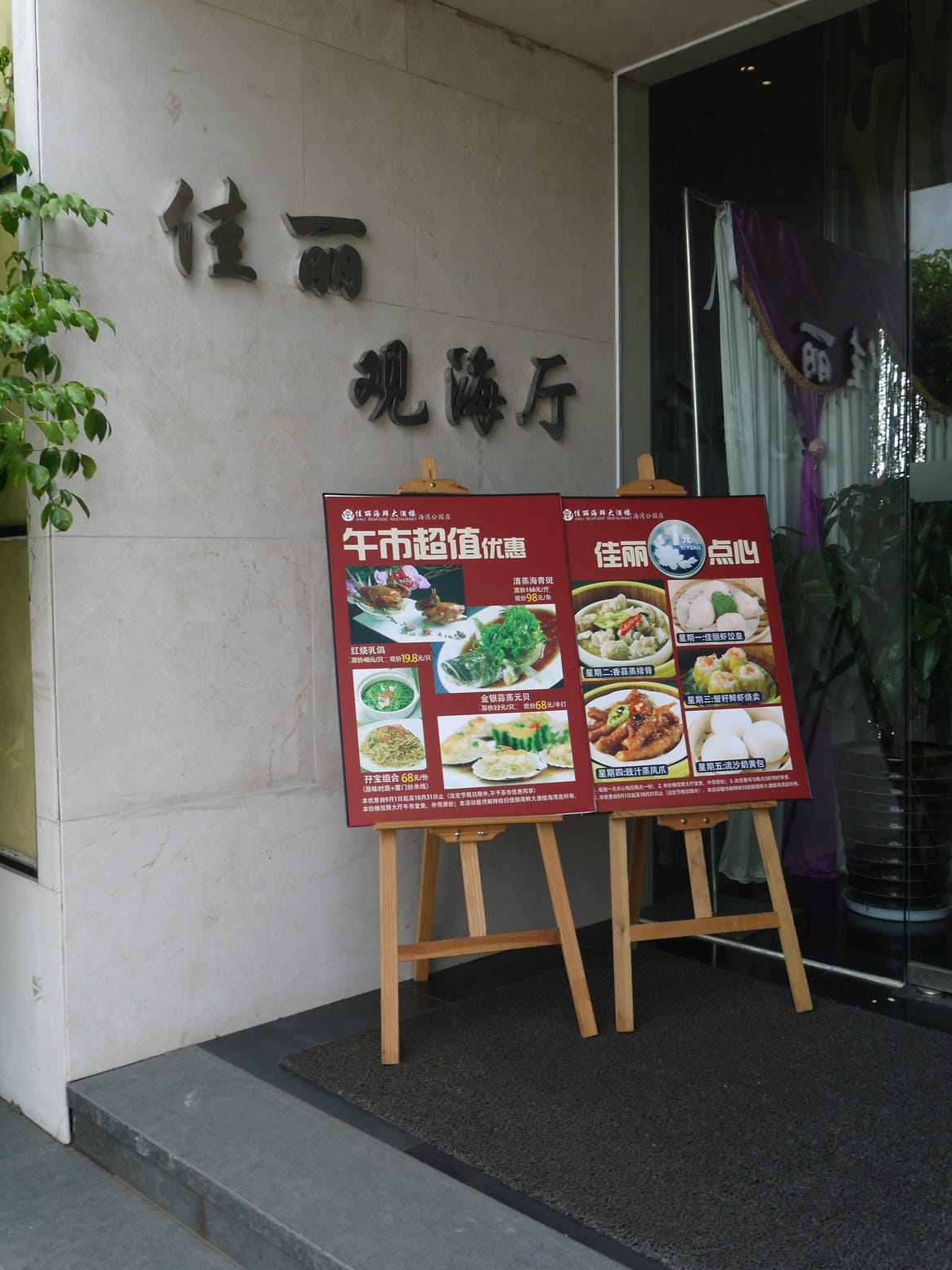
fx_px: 1210
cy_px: 635
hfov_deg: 42.9
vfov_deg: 55.4
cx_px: 477
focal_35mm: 33
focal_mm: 16
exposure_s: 1/160
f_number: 5.6
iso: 160
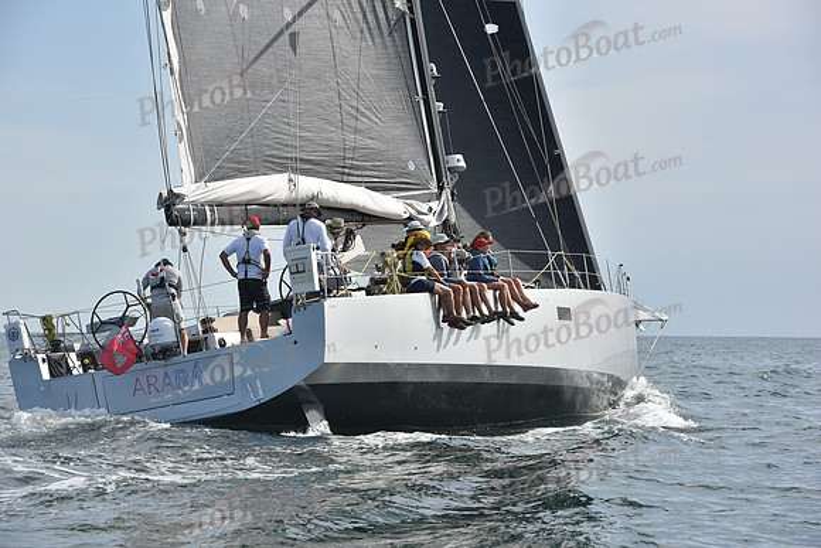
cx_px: 410
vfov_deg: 10.6
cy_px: 274
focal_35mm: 130
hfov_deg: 15.8
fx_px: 2965
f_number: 9
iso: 320
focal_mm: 130
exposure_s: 1/1250
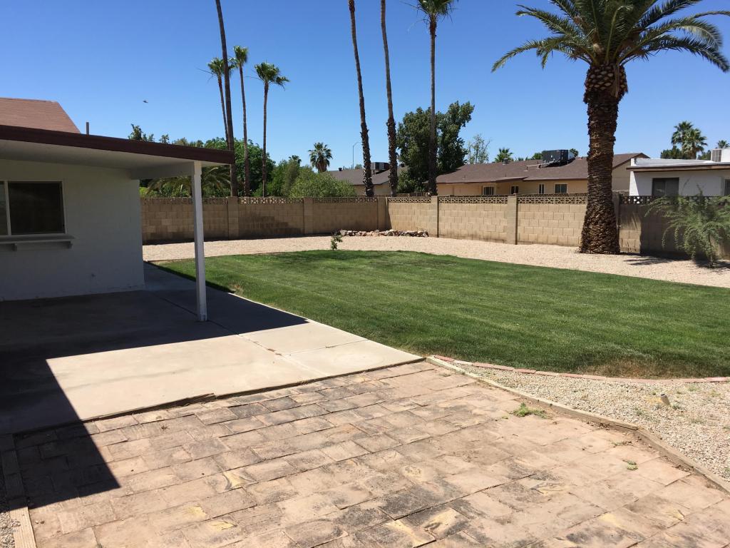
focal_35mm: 29
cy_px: 274
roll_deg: -0.1
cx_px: 365
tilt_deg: -6.6
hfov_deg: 61.7
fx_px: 612
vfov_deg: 48.2
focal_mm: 4.15
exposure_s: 1/1748
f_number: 2.2
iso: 25
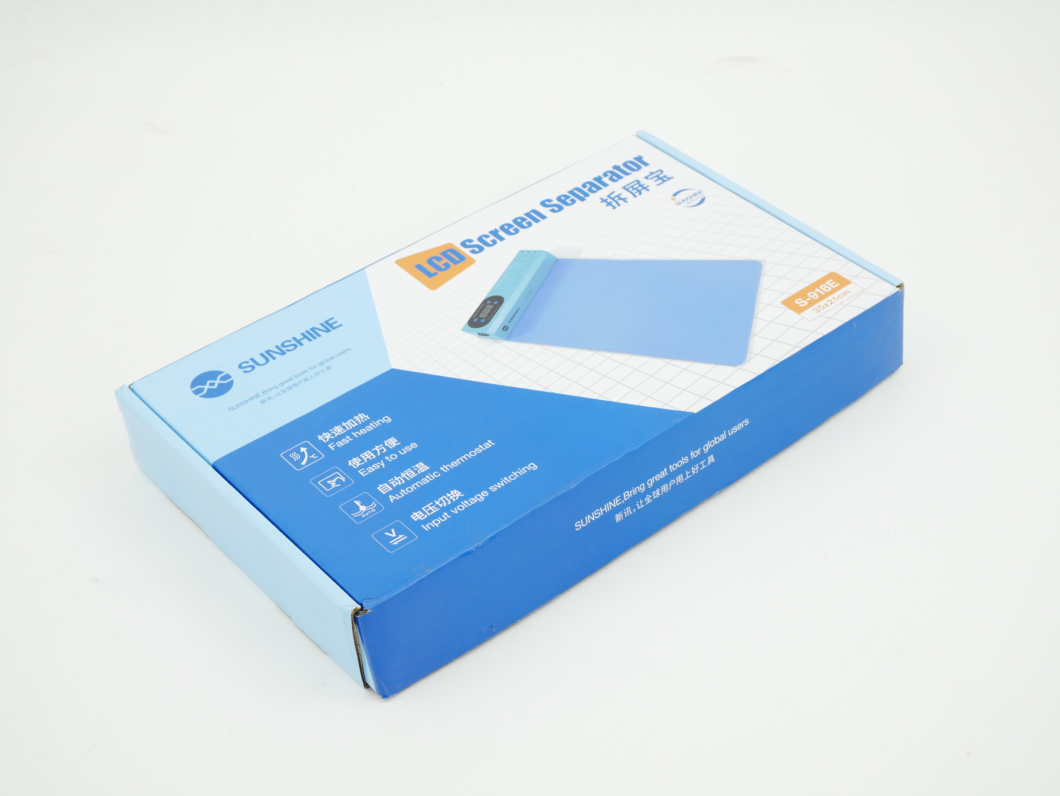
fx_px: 1838
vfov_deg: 24.4
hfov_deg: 32.2
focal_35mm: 60
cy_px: 398
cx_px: 530
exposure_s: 1/160
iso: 800
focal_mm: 30
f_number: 5.6
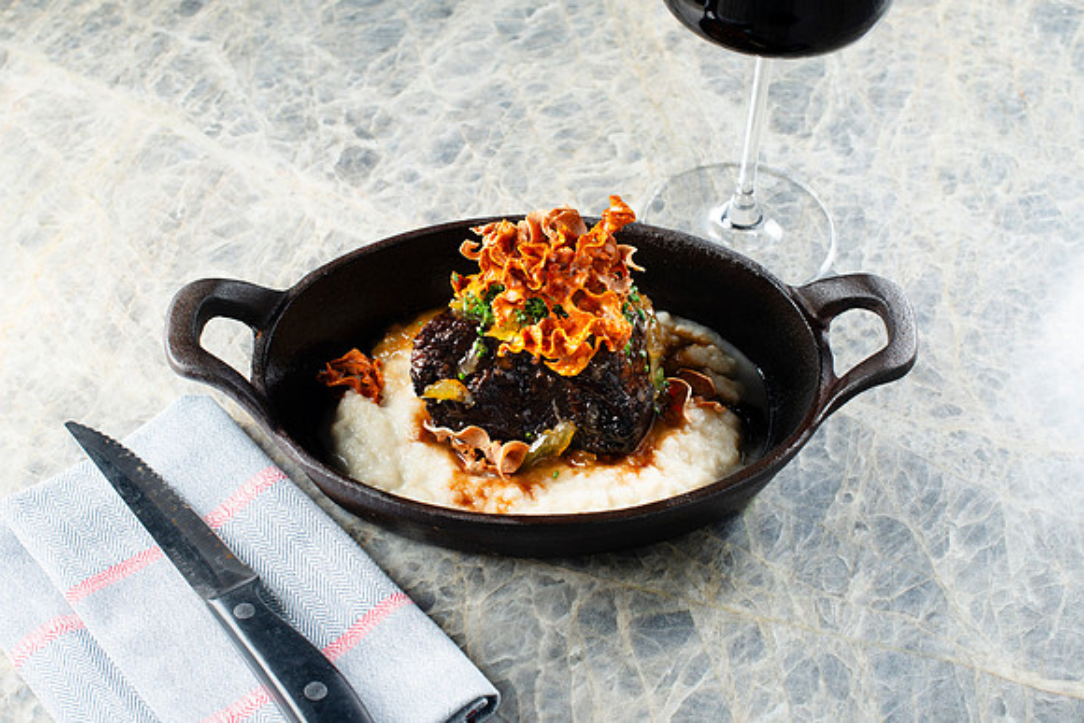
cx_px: 534
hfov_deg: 36.5
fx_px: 1642
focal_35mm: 55
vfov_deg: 24.8
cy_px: 339
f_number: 8
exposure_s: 1/200
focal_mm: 50
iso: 200
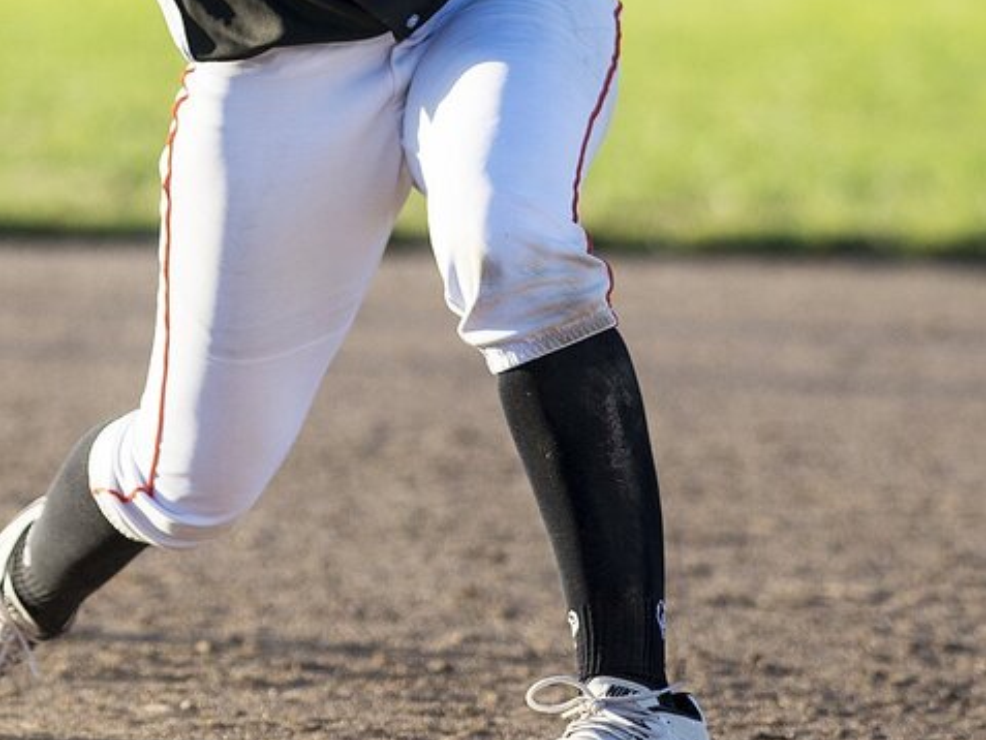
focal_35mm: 725
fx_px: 20656
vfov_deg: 2.1
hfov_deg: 2.7
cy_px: 45
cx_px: 147
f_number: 3.5
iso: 320
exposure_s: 1/2000
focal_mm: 300
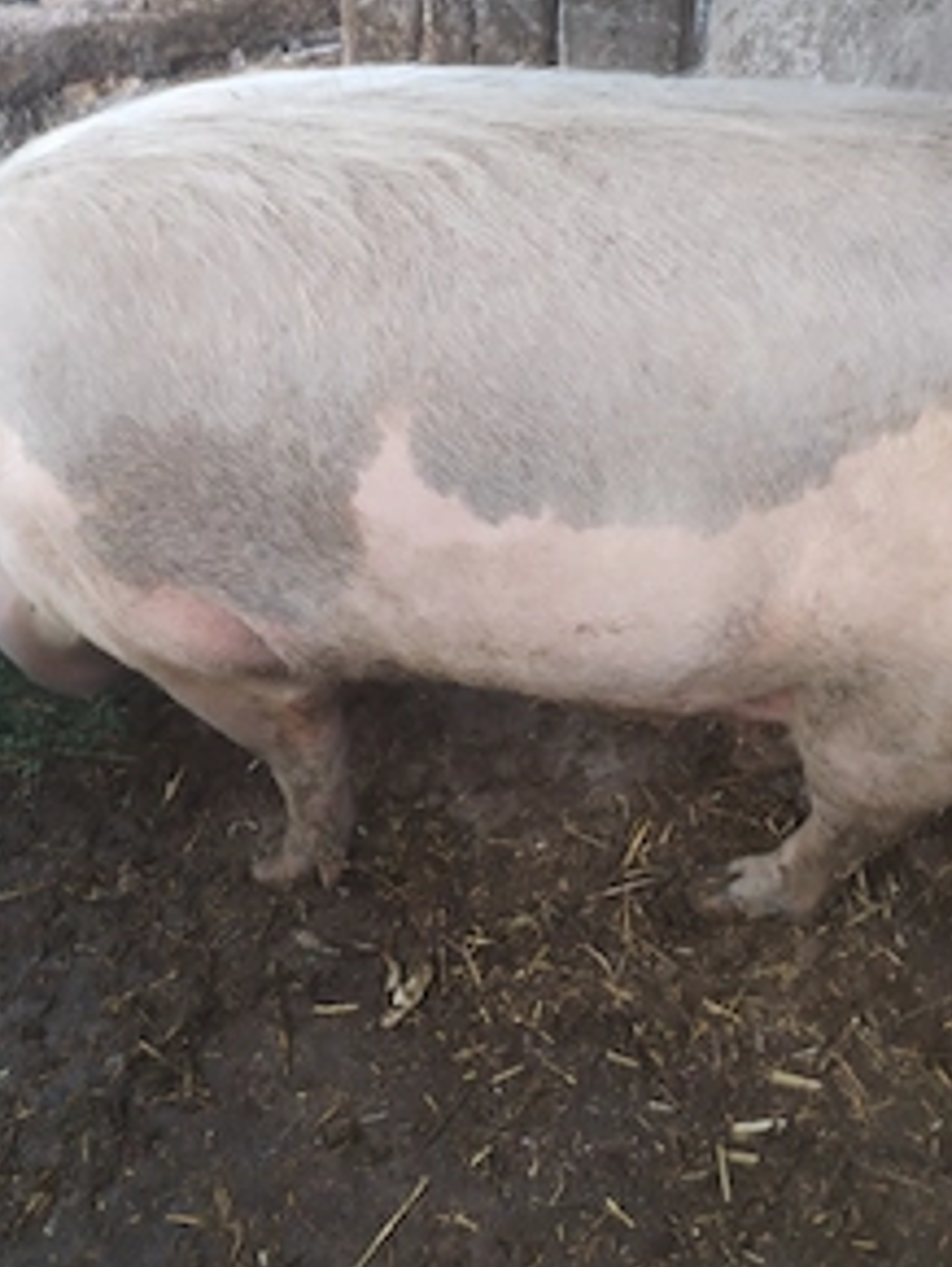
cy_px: 542
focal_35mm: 40
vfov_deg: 46.6
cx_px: 437
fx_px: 1465
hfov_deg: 36.0
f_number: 1.8
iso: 329
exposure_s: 1/50
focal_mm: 4.75
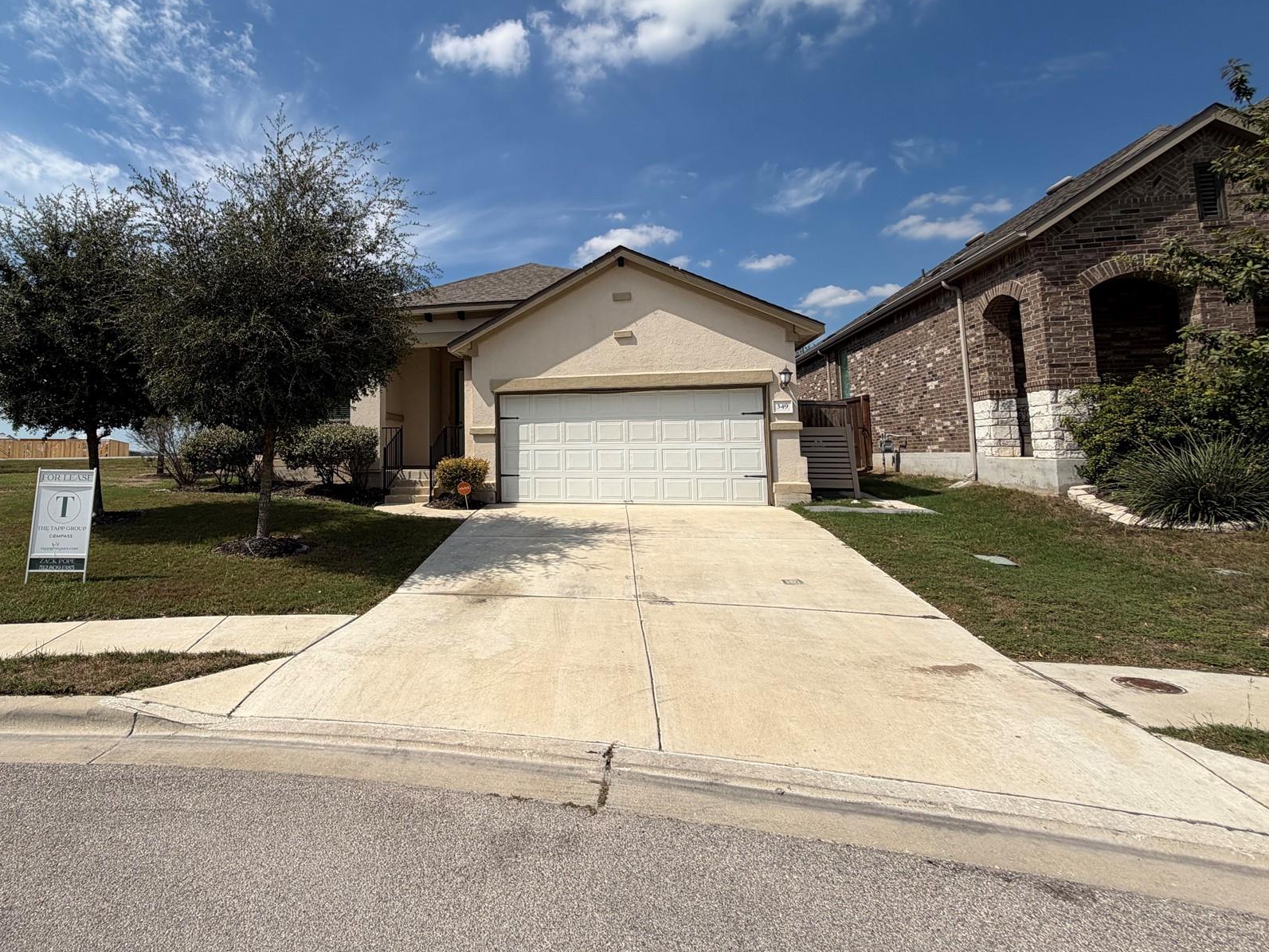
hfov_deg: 85.8
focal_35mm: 18
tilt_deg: +5.0
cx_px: 465
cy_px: 398
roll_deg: +0.6
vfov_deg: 71.1
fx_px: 660
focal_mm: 2.22
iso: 20
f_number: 2.2
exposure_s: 1/1795
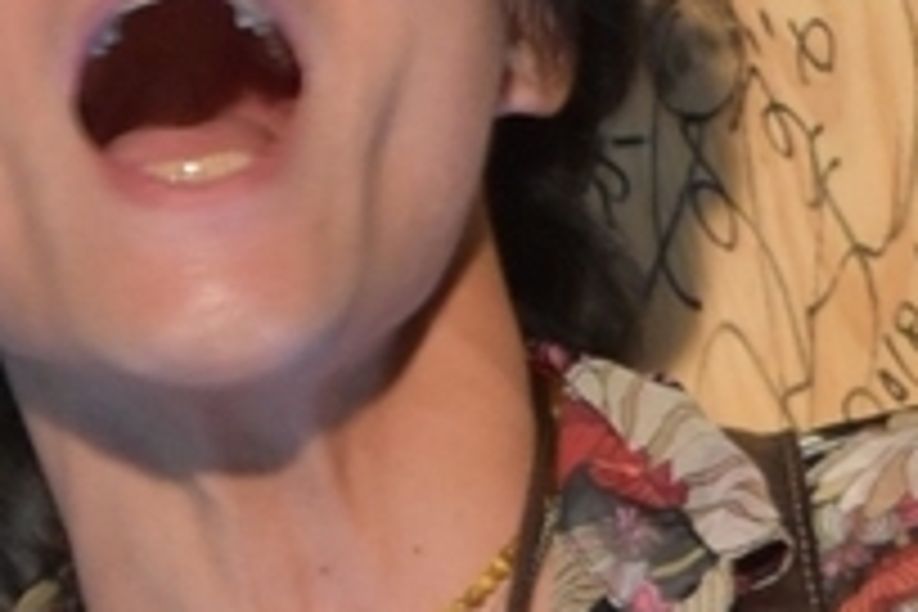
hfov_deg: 5.3
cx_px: 270
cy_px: 1552
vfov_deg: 3.5
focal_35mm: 389
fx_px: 9919
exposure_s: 1/60
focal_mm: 44
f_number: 4.8
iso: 1600
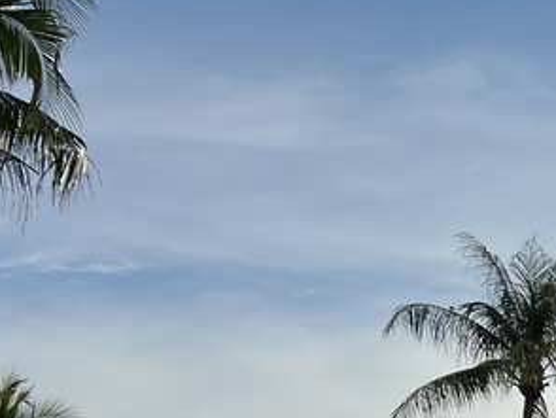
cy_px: 770
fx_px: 1704
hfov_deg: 15.8
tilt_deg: +1.1
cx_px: 995
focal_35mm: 106
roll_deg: +1.0
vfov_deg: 12.6
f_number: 1.5
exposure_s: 1/8000
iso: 50
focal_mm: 5.7
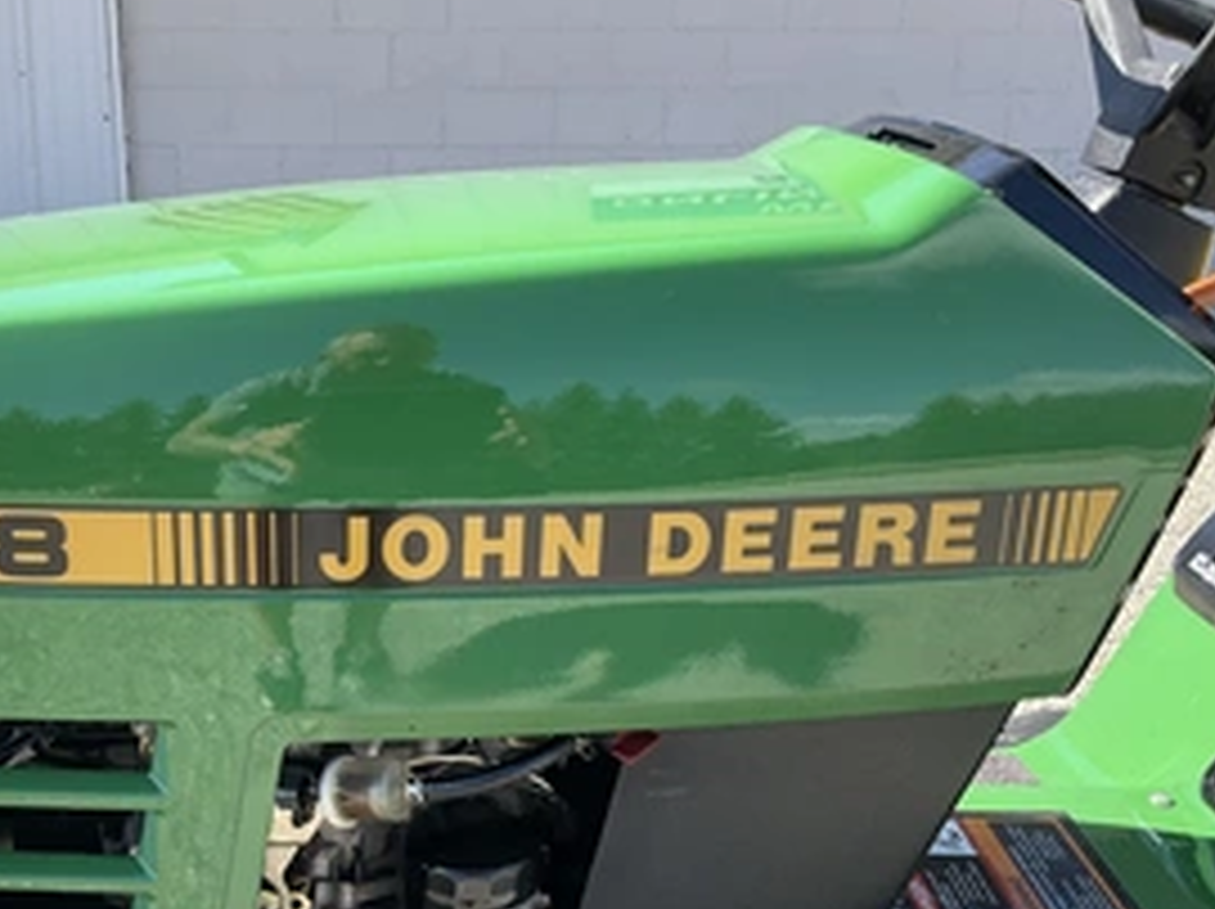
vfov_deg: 33.3
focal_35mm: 43
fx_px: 1508
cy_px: 603
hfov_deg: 43.1
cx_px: 374
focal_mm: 3
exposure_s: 1/551
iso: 25
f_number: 1.8
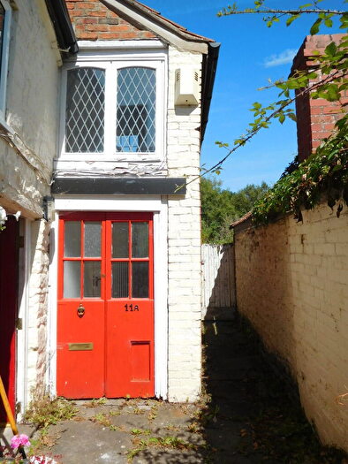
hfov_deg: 54.9
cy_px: 232
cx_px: 174
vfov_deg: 69.4
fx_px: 335
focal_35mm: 25
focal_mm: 4.5
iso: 125
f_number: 6.8
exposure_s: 1/400
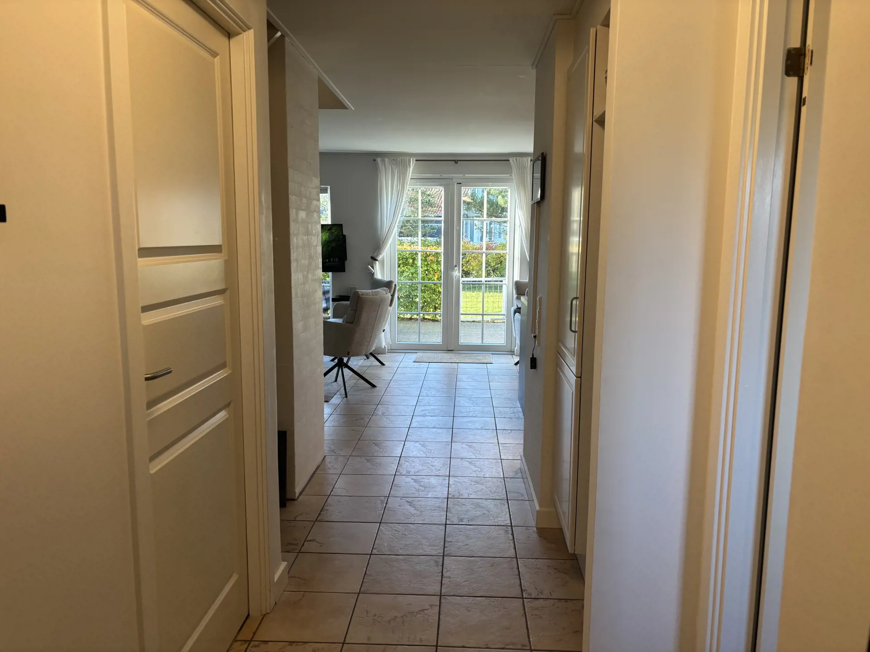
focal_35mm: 26
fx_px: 653
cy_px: 326
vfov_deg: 53.1
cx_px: 435
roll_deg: -0.2
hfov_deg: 67.3
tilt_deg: -8.7
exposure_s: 1/100
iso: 80
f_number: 1.6
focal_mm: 5.96
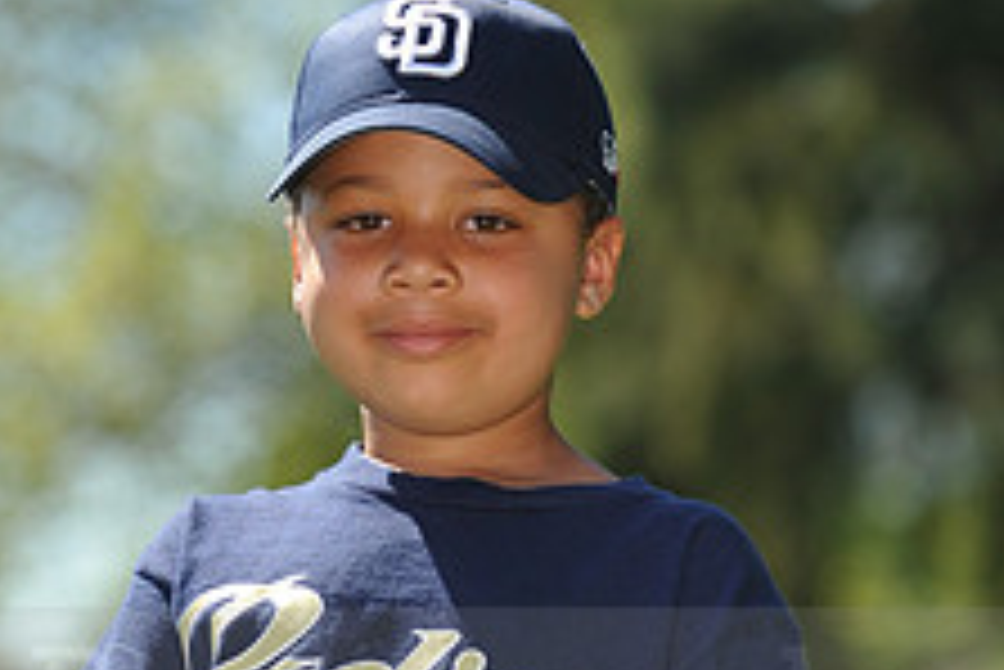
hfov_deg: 7.1
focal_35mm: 291
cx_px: 360
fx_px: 8121
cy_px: 670
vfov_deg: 4.7
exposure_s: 1/1250
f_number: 4
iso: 200
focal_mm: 112
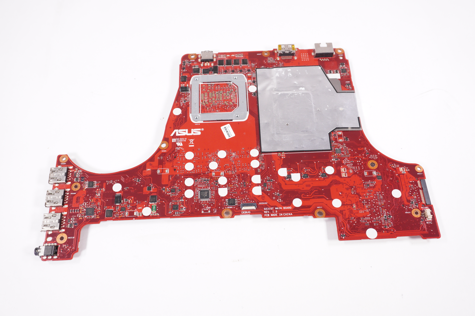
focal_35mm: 33
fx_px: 435
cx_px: 238
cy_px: 158
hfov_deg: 57.3
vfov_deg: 39.9
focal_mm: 22
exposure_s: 1/320
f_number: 5.6
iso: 1000
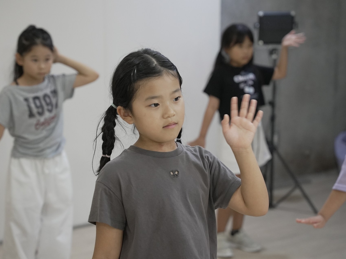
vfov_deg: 19.4
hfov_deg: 25.7
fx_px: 760
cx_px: 160
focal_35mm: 76
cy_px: 130
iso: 6400
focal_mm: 70
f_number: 3.5
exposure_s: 1/320
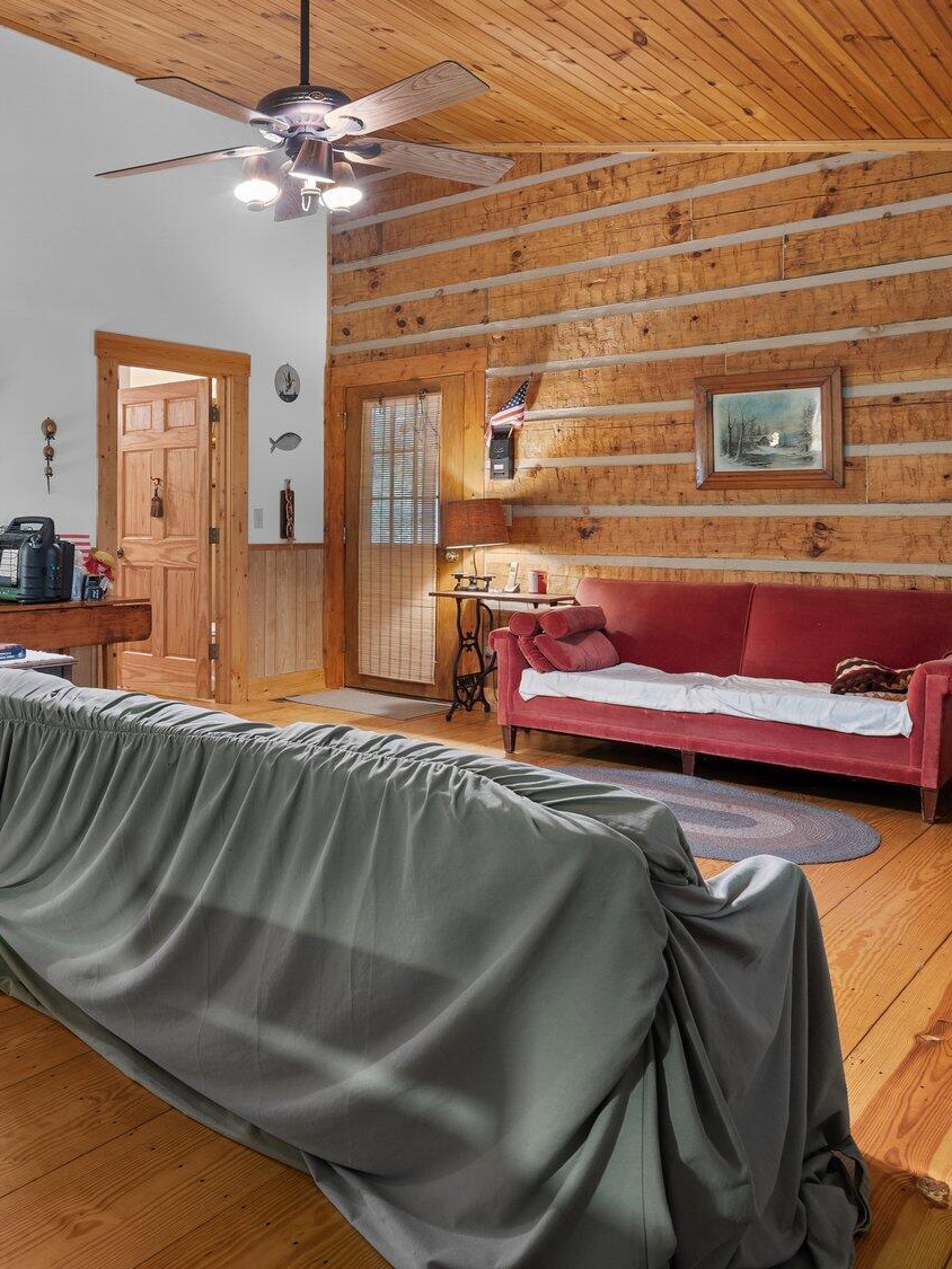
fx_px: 1027
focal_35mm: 28
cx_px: 214
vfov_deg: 63.2
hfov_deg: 47.5
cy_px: 559
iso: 500
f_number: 8
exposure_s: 10
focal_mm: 16
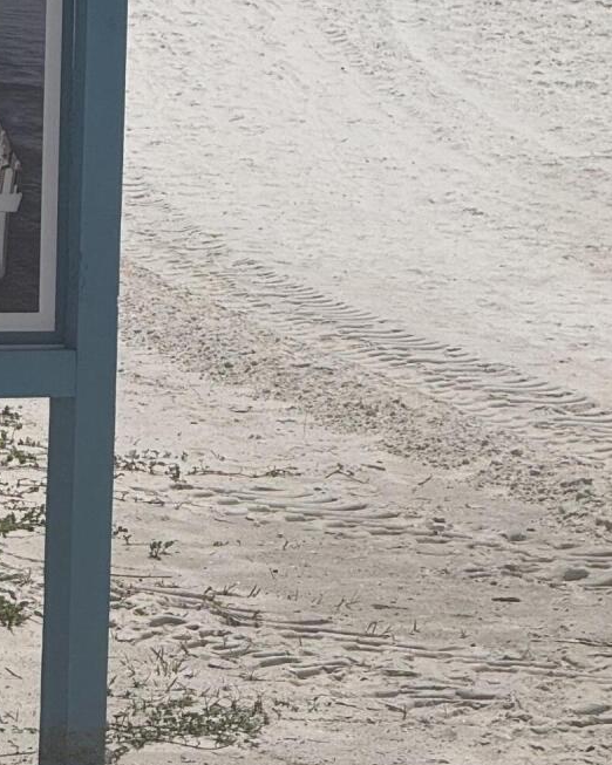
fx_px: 8132
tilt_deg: -2.3
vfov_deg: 5.4
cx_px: -224
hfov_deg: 4.3
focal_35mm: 359
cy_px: 211
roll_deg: -1.0
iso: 32
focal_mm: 15.66
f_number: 2.8
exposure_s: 1/3195
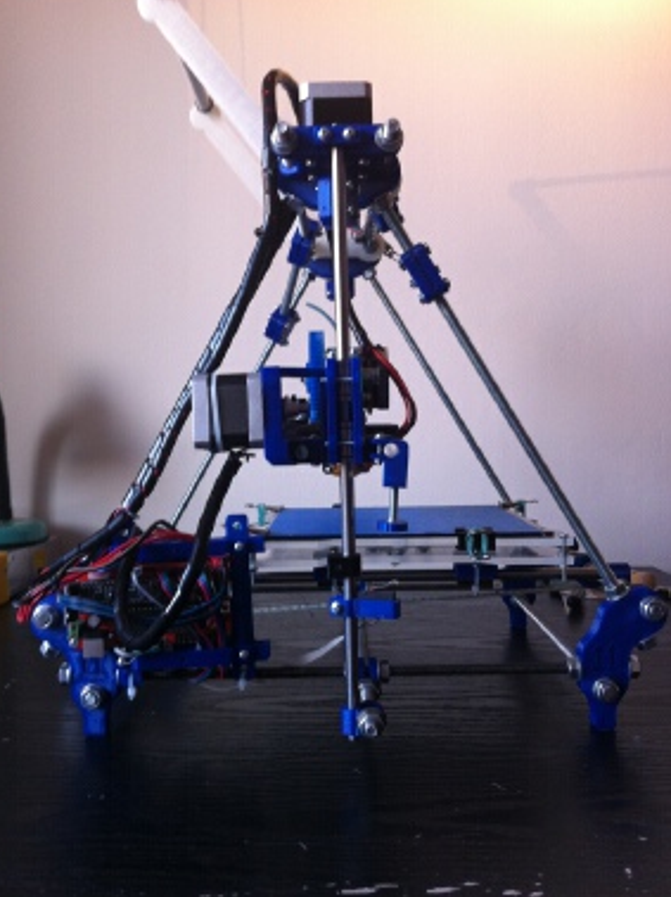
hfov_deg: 38.6
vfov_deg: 50.2
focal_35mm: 37
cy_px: 439
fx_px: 957
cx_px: 324
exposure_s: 1/15
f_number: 2.8
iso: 125
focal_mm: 3.85
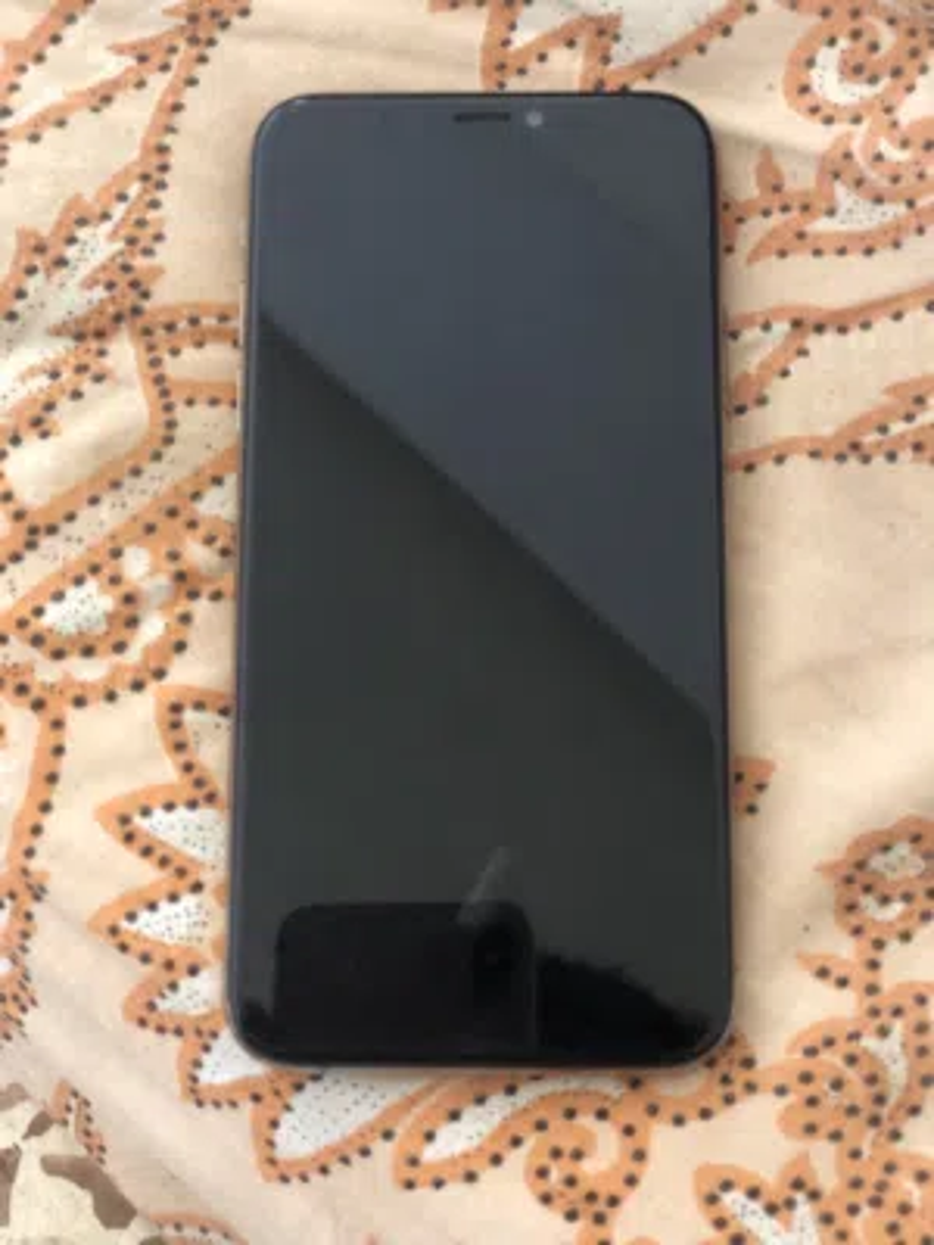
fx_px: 1871
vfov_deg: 36.8
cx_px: 467
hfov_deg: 28.0
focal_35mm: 52
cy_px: 622
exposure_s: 1/24
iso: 160
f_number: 2.4
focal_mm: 6
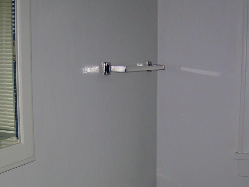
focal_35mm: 57
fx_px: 410
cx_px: 161
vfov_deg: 25.4
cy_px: 134
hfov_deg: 33.6
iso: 50
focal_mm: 6.3
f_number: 2.8
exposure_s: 1/60
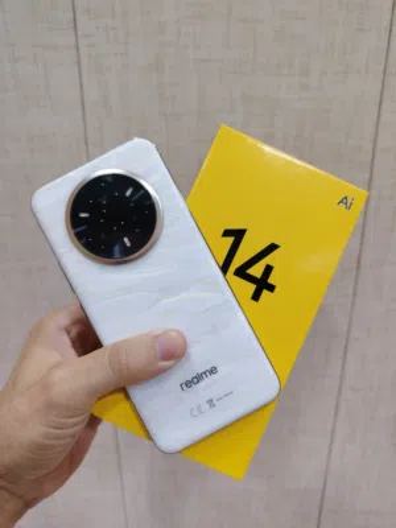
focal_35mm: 24
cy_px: 264
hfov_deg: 56.8
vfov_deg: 71.6
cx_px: 198
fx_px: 366
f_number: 1.75
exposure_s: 1/33.3
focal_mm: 5.25
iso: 438
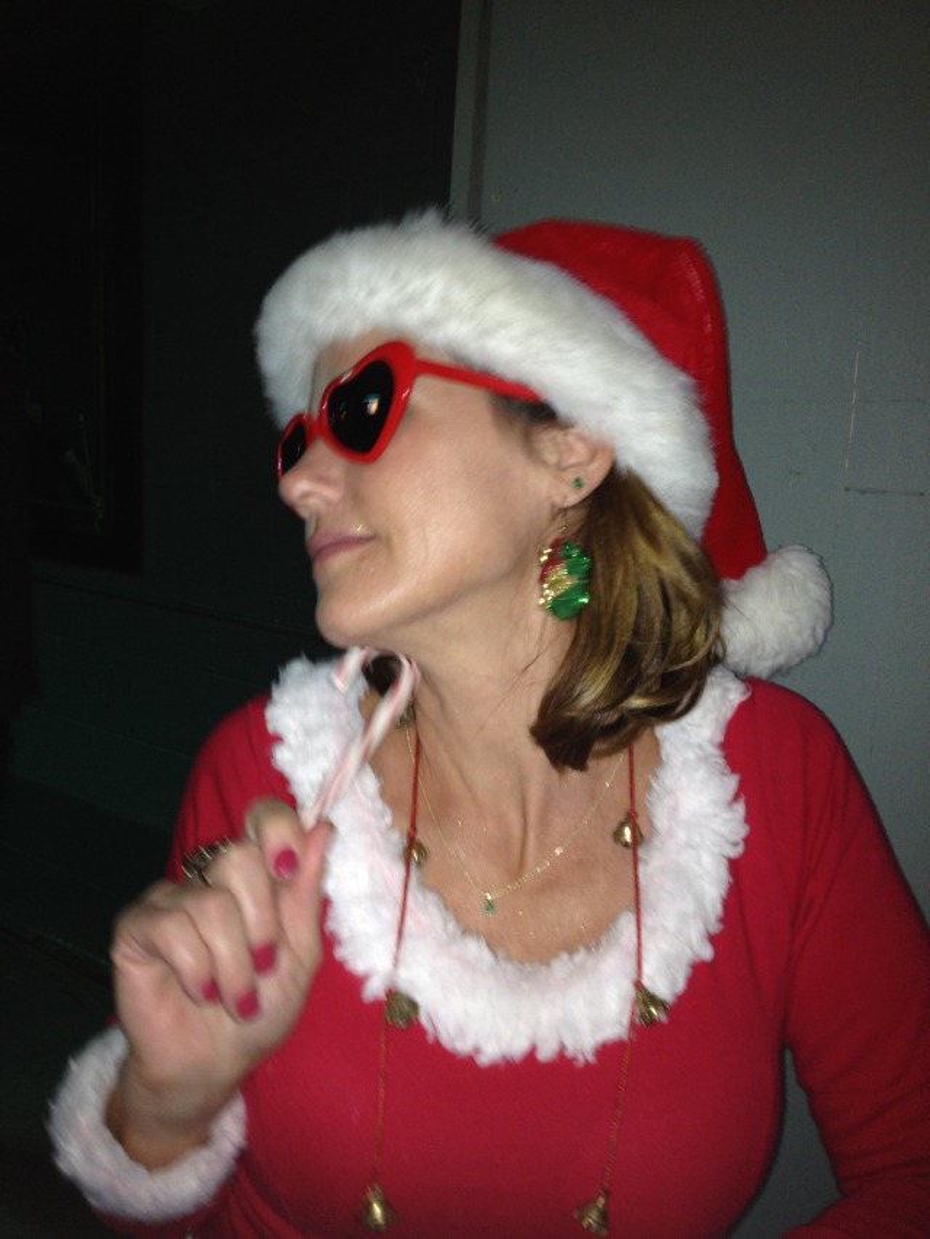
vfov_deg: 52.6
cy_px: 620
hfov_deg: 40.7
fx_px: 1253
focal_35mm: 35
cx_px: 465
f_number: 2.4
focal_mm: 4.28
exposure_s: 1/16
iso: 80
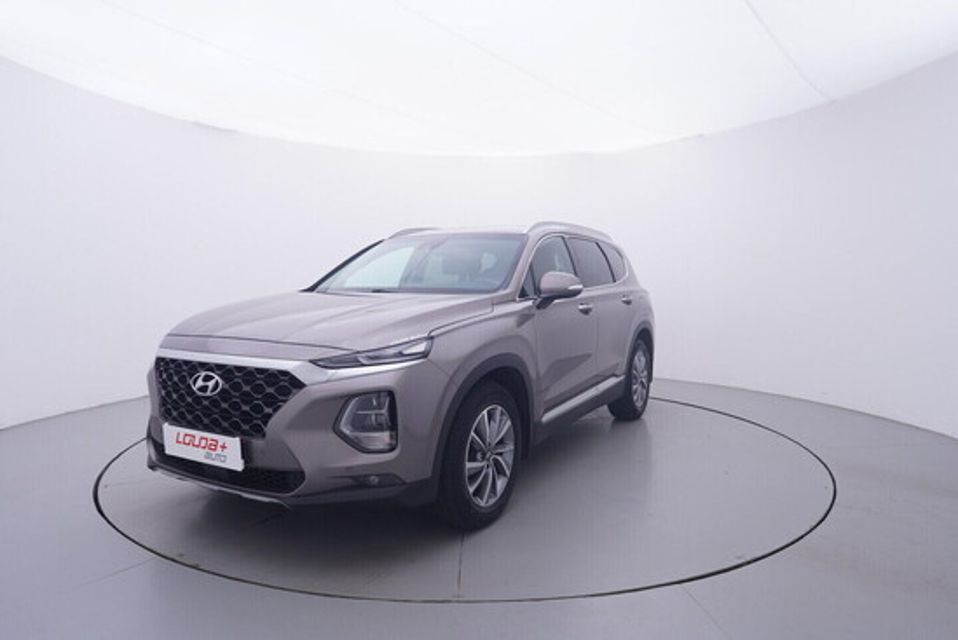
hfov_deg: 77.3
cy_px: 320
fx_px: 599
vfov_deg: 56.2
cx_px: 479
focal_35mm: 22
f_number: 5
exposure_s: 1/80
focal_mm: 15
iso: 200
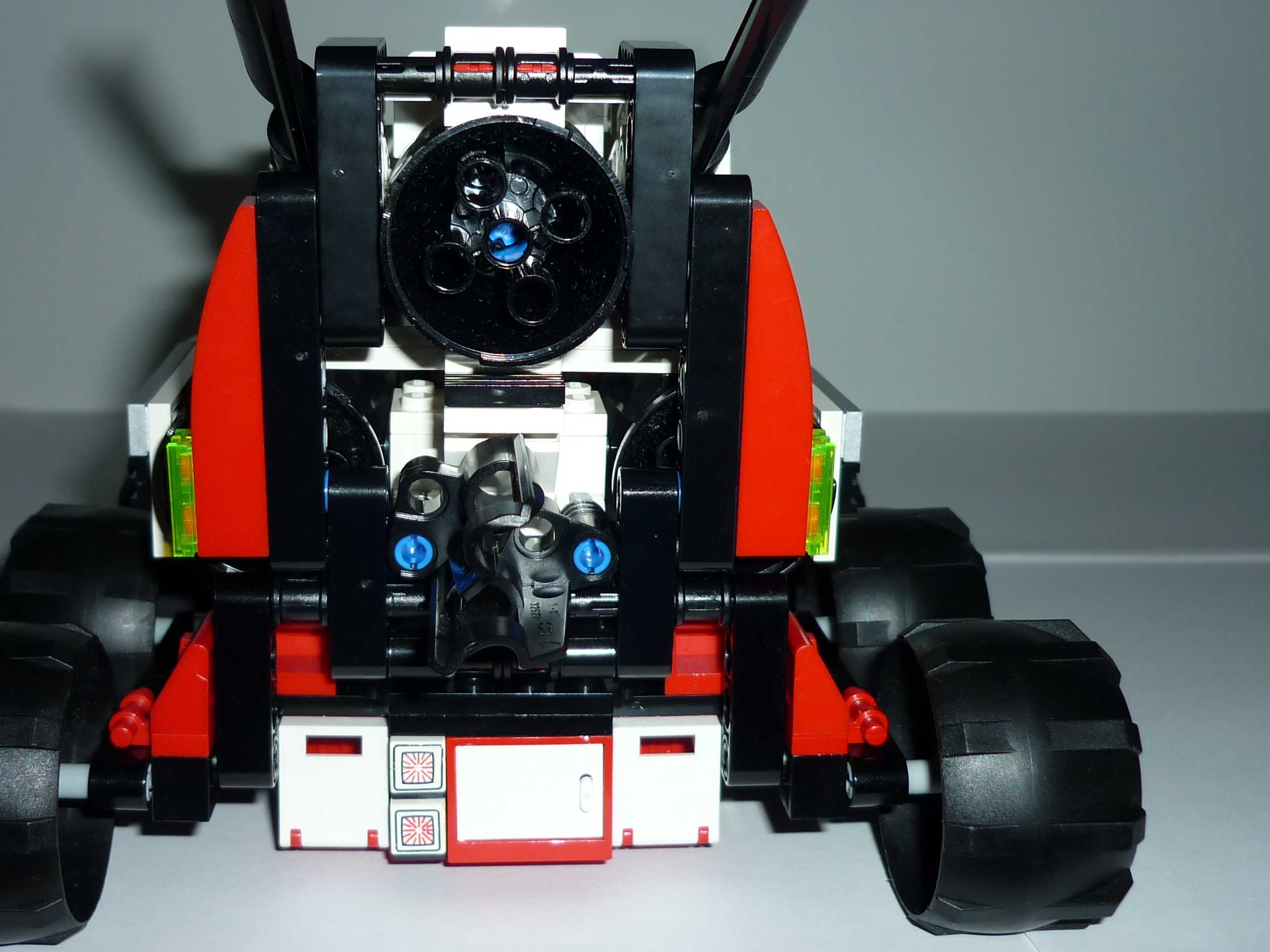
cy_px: 402
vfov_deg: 34.3
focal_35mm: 42
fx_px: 1541
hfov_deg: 44.6
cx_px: 515
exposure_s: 1/60
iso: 100
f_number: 2.8
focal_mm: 5.5
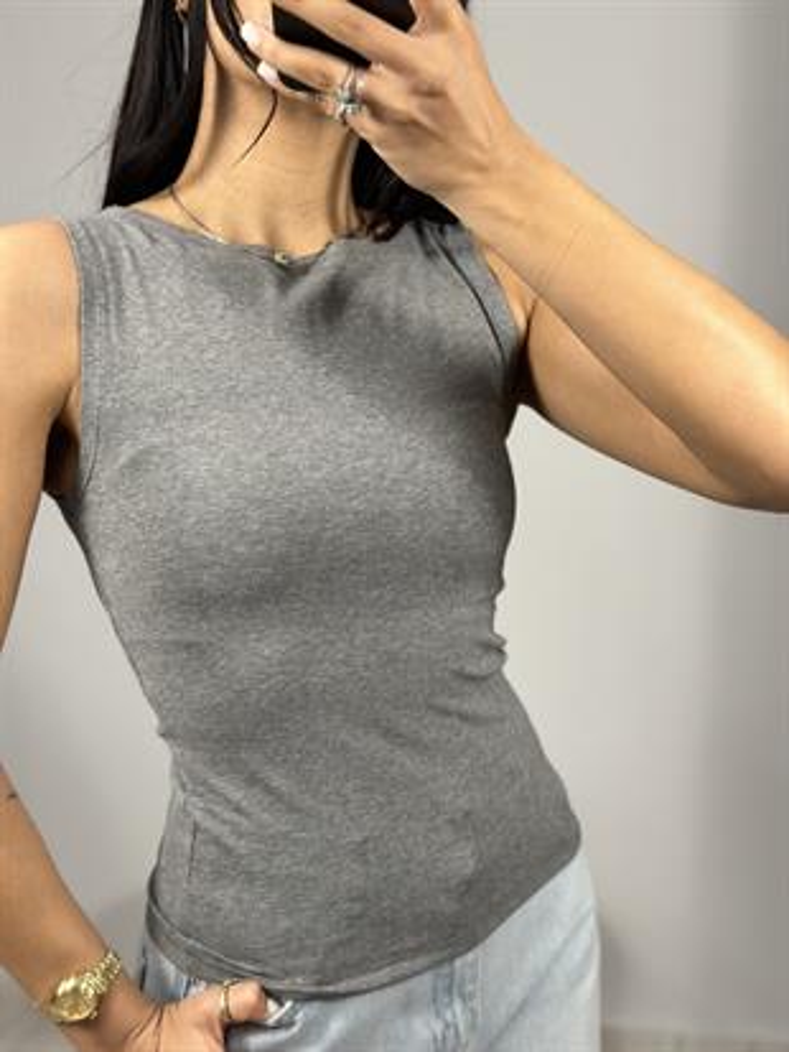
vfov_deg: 39.6
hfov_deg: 30.3
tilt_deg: -41.5
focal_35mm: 48
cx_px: 394
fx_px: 1458
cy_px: 526
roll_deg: +0.0
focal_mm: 6.86
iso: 125
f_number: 1.78
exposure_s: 1/100
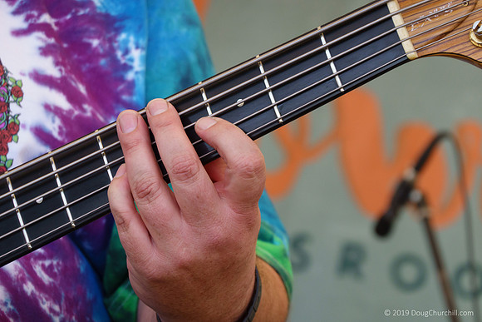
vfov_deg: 6.9
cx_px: 241
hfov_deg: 10.3
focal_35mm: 200
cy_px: 161
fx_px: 2678
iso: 400
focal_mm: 72
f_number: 5
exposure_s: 1/200
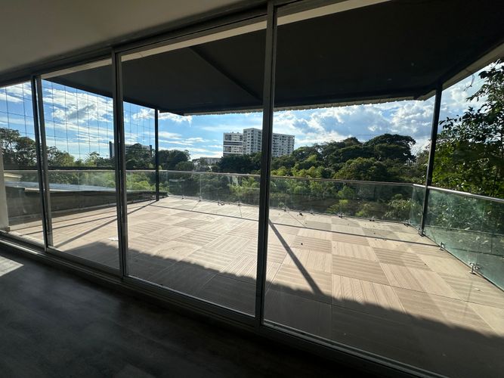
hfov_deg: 102.1
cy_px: 189
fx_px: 204
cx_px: 252
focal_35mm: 14
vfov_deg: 85.7
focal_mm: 2.22
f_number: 2.2
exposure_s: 1/3610
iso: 50
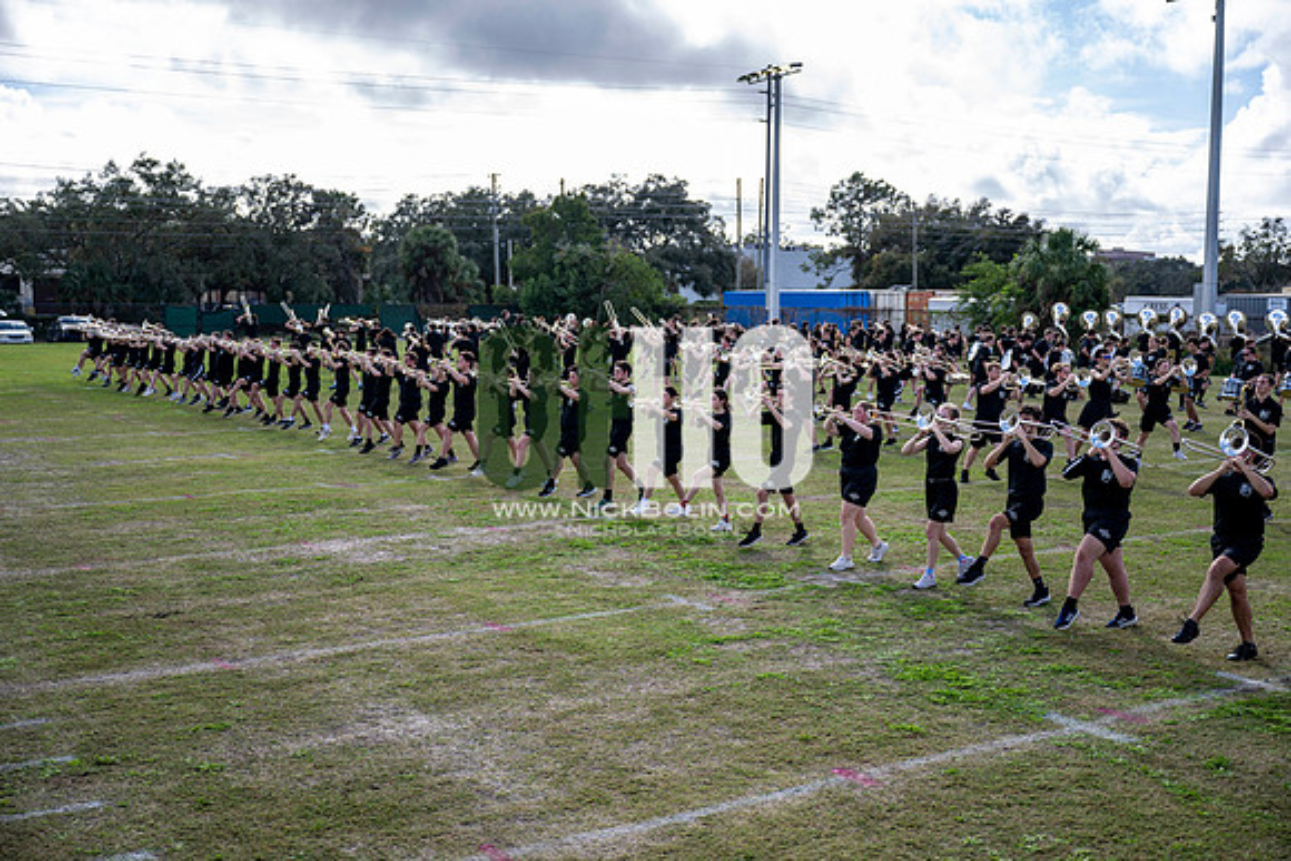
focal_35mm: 41
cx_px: 646
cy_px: 430
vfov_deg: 32.6
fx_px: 1471
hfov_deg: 47.4
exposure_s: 1/1250
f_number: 2.8
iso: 125
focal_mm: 41
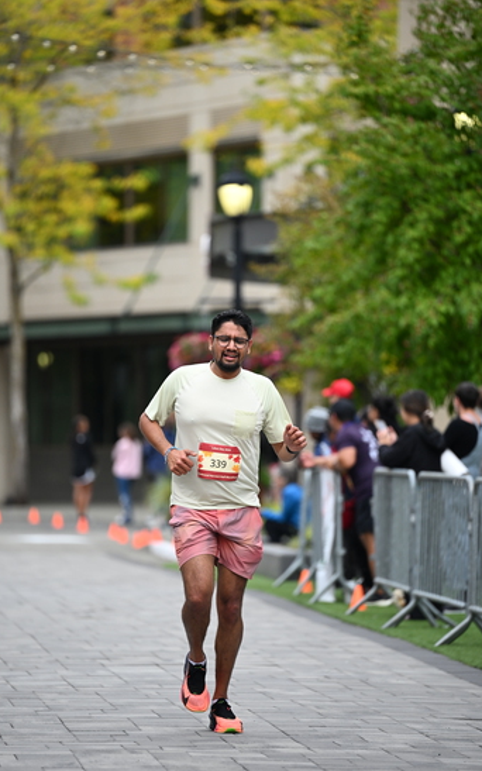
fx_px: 4307
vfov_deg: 10.2
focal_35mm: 205
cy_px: 386
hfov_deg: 6.4
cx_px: 237
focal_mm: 200
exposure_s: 1/2000
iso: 640
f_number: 2.8
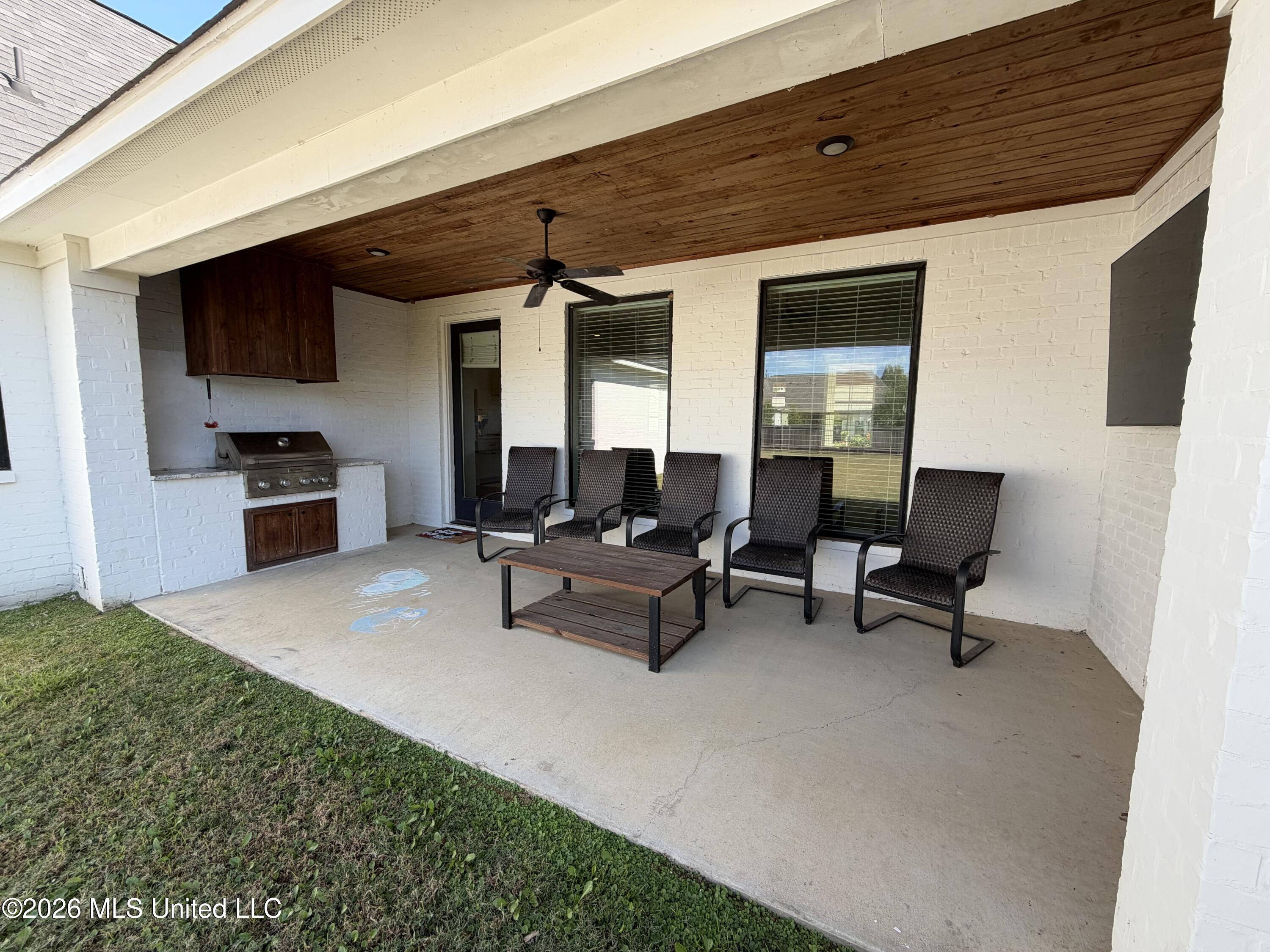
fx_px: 514
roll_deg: -1.1
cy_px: 476
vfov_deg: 85.7
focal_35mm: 14
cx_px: 635
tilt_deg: -6.1
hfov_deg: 102.1
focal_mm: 2.22
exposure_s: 1/284
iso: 50
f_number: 2.2
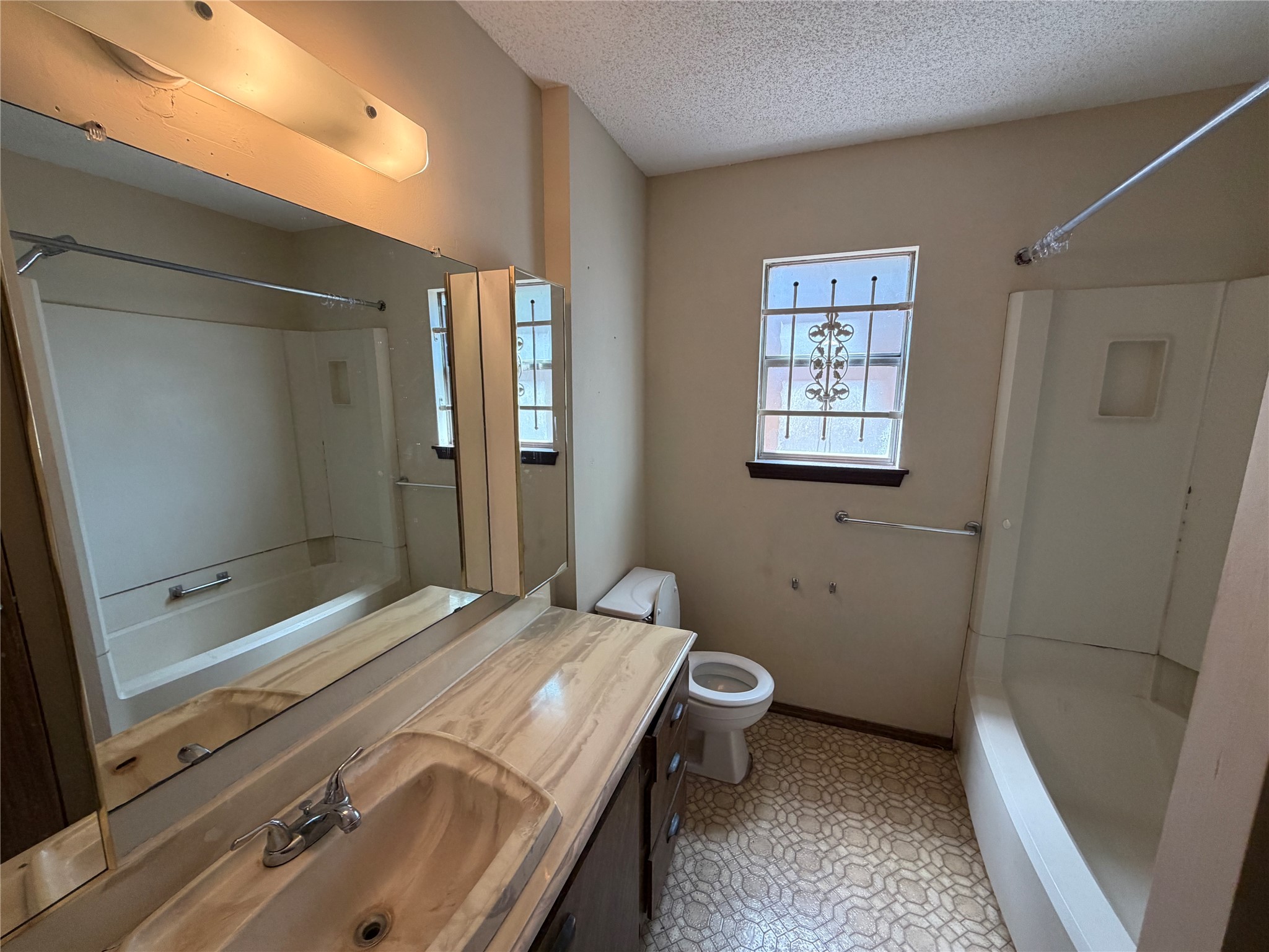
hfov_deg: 102.1
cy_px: 476
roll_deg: +0.1
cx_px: 634
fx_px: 513
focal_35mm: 14
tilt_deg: -10.0
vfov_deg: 85.7
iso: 200
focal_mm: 2.22
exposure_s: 1/120
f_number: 2.2
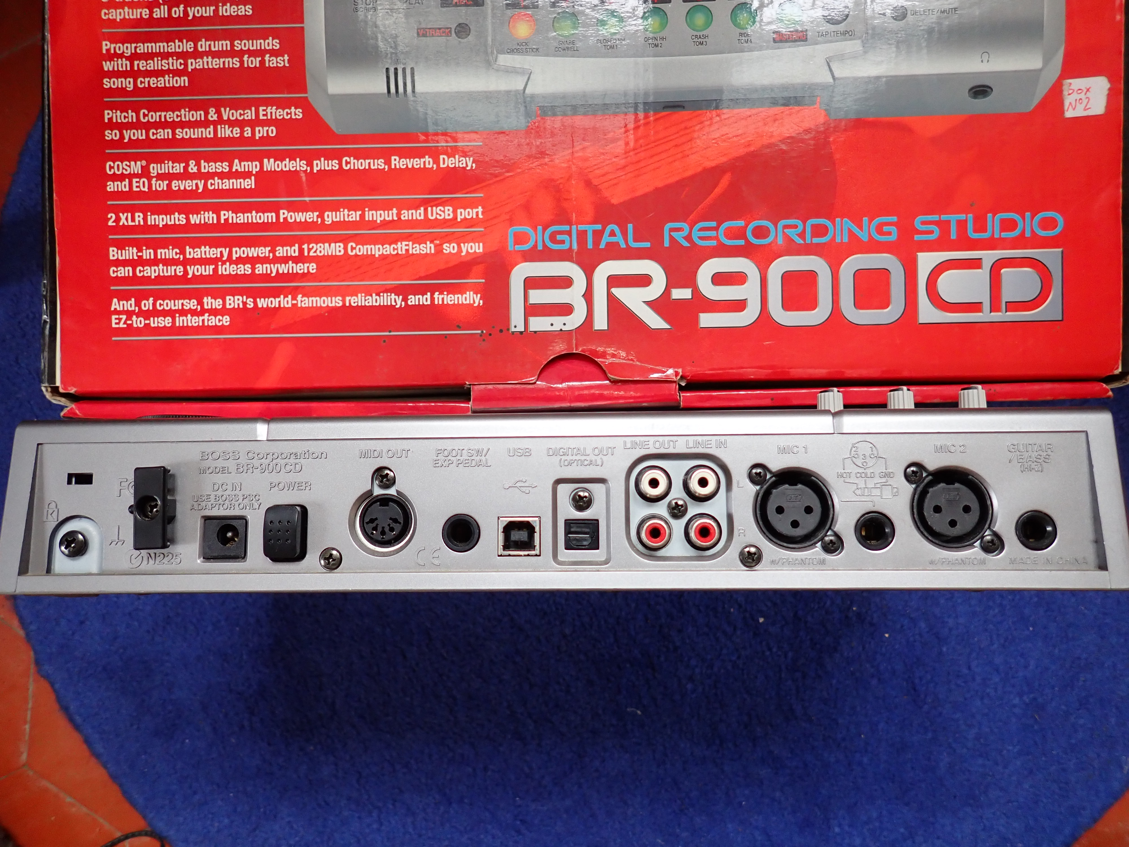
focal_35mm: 25
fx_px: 815
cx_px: 564
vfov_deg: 54.9
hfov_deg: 69.4
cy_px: 424
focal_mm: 4.5
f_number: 2
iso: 200
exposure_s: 1/80
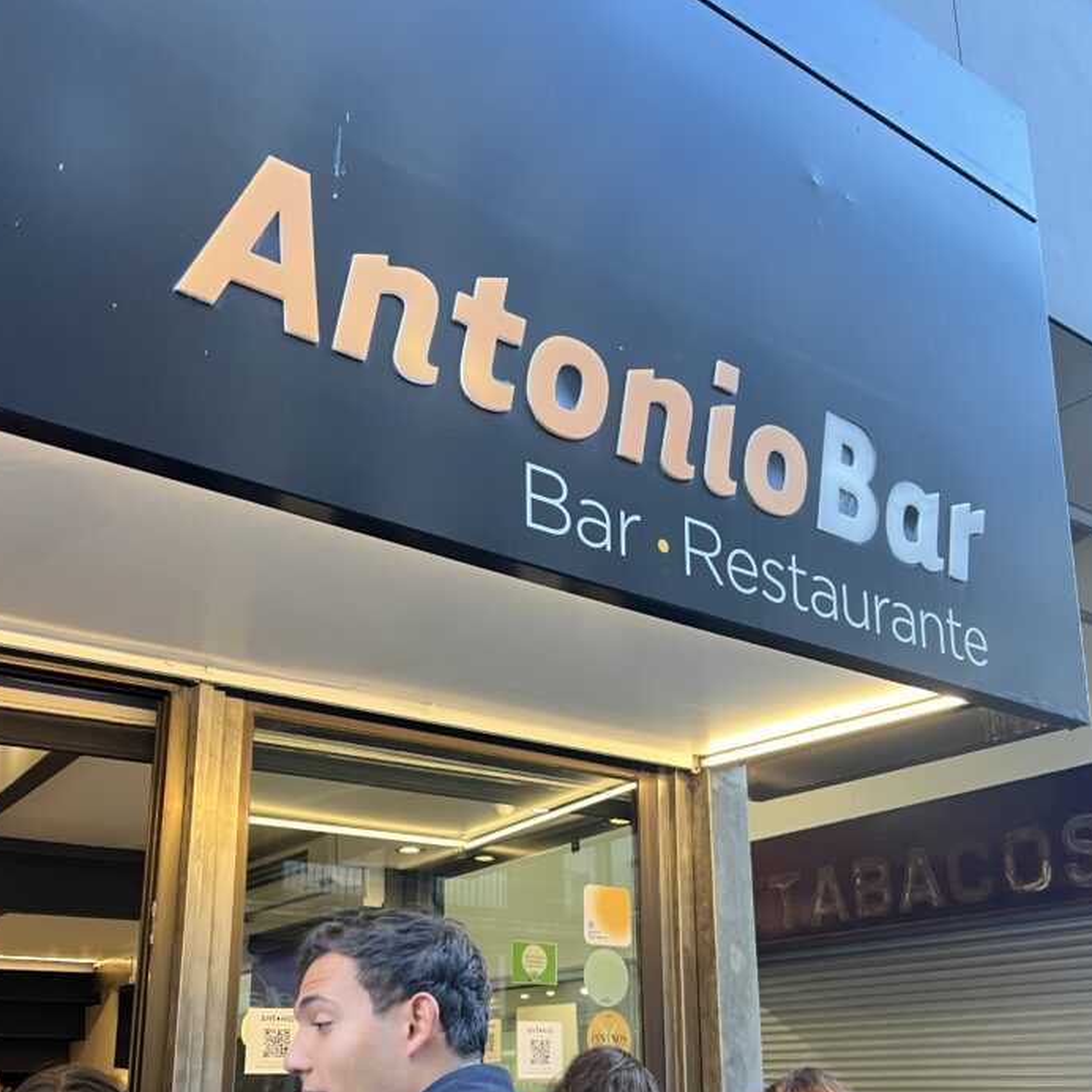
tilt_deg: +14.3
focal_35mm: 34
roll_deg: +1.0
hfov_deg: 48.4
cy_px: 780
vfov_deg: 47.2
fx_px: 1213
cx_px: 559
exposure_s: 1/50
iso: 64
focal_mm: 5.7
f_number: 1.5
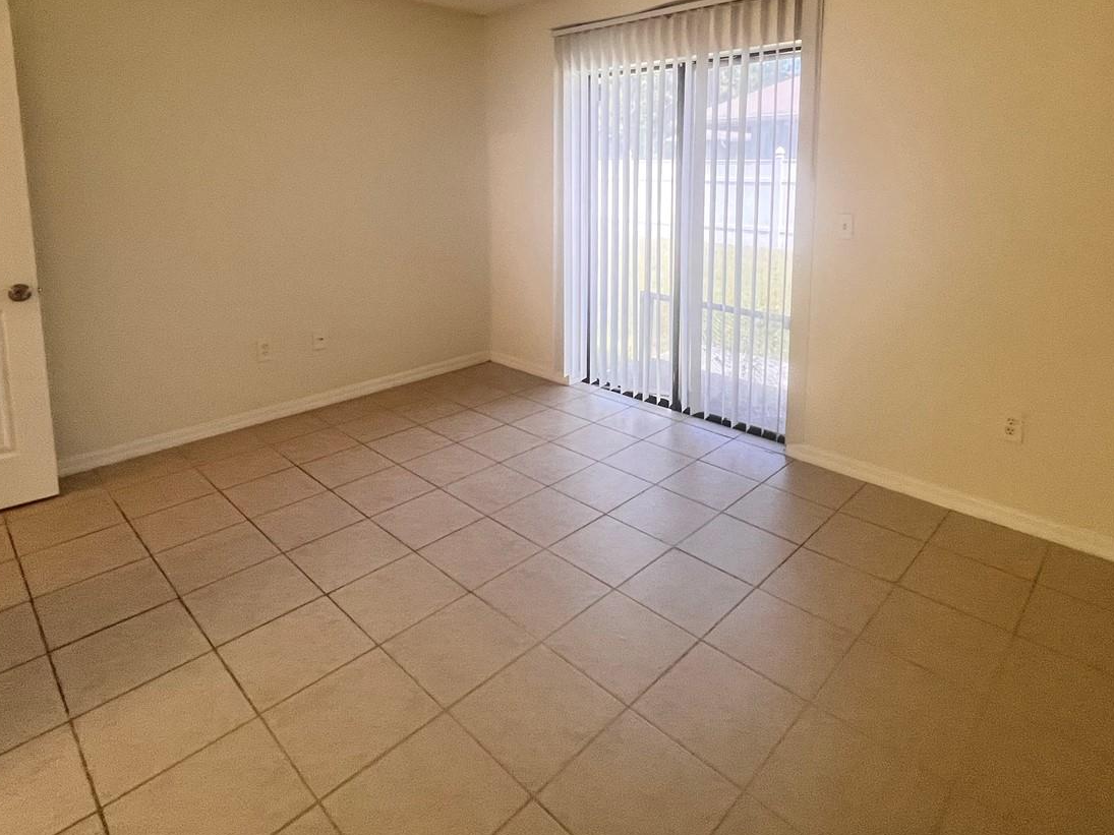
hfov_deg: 84.6
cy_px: 247
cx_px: 574
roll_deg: -0.3
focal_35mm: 19
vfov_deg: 65.9
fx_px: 611
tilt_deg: -6.8
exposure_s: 1/58
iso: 250
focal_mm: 1.57
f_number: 1.8
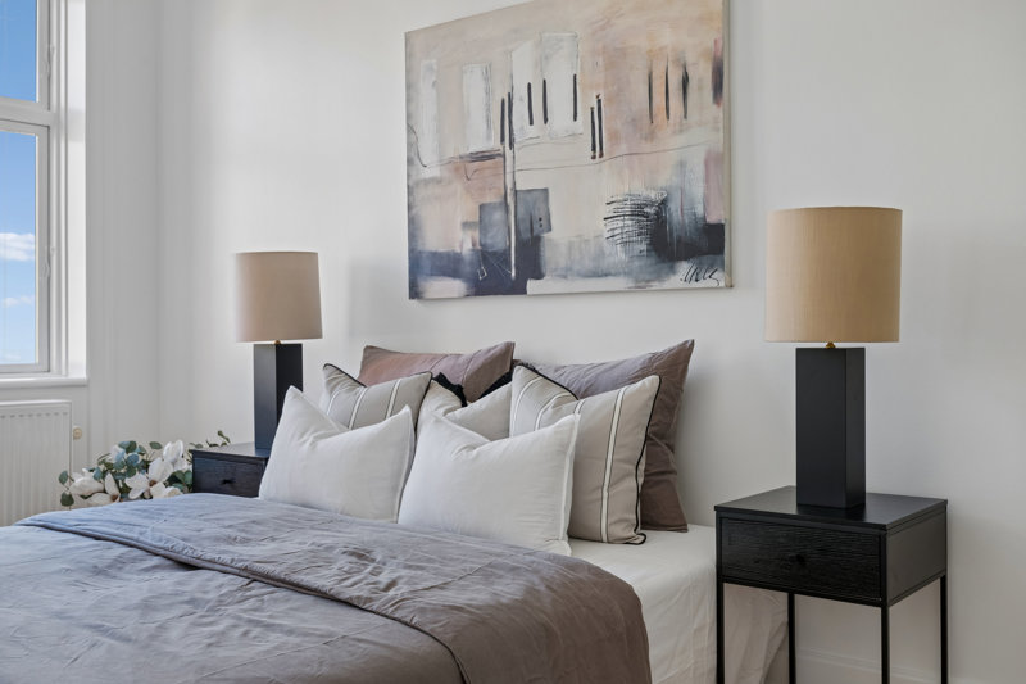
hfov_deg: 51.9
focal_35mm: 37
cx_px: 513
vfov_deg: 35.9
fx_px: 1054
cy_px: 342
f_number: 7.1
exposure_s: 1/30
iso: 160
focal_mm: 37
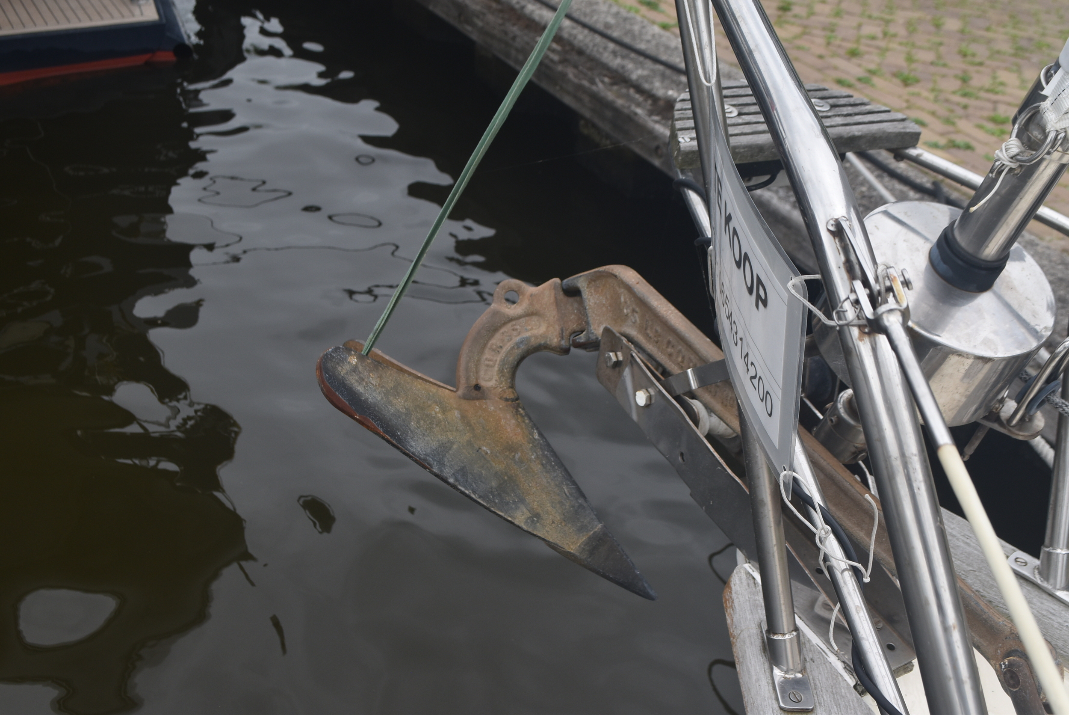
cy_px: 358
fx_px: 1293
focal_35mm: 44
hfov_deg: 44.9
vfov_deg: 30.9
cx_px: 534
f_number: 8
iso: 280
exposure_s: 1/250
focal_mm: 29
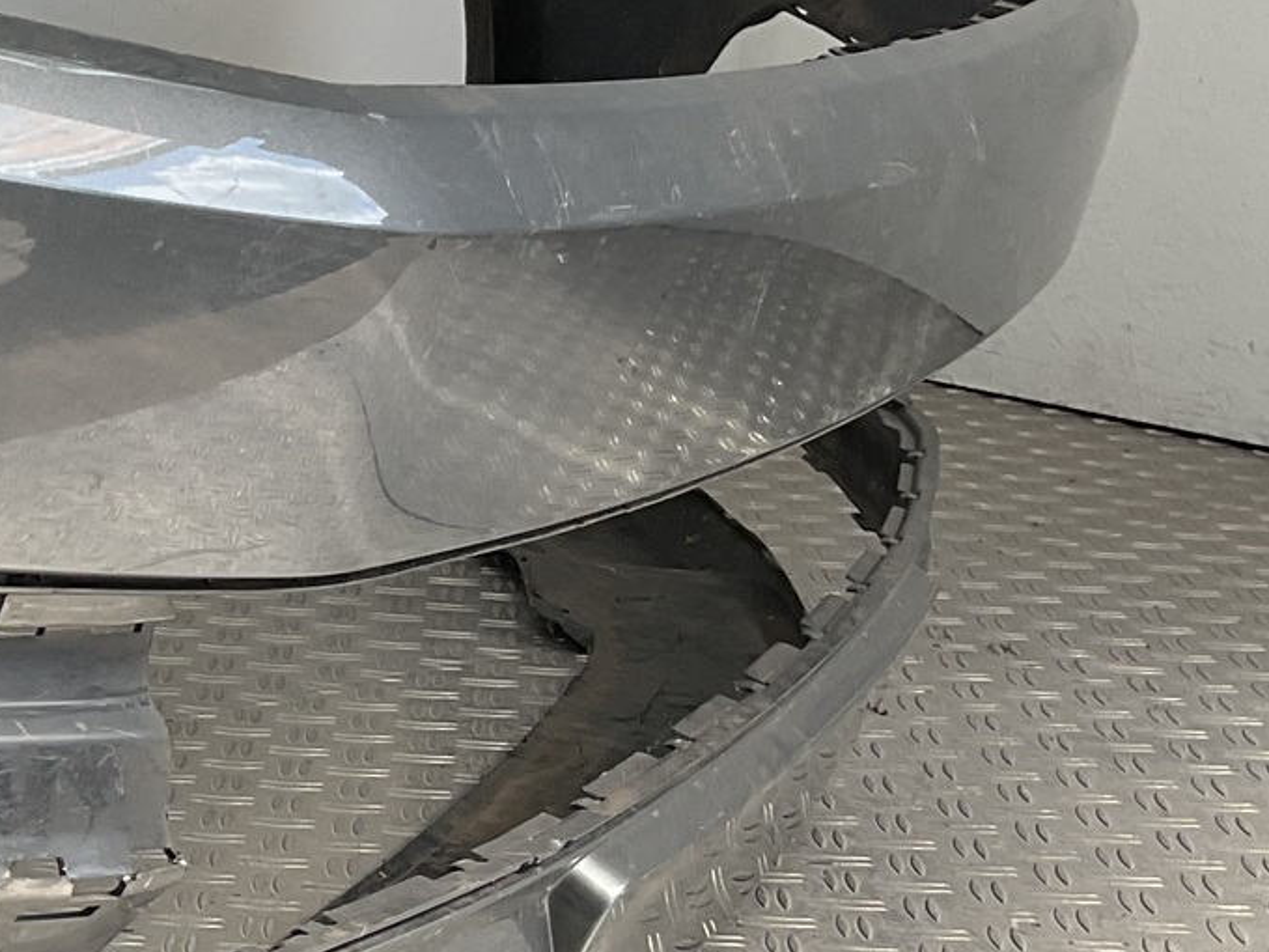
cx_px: -580
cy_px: 765
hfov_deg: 20.0
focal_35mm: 86
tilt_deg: -17.8
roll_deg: -0.3
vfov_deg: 17.0
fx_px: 3153
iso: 16
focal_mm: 3
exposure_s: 1/403
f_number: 1.8
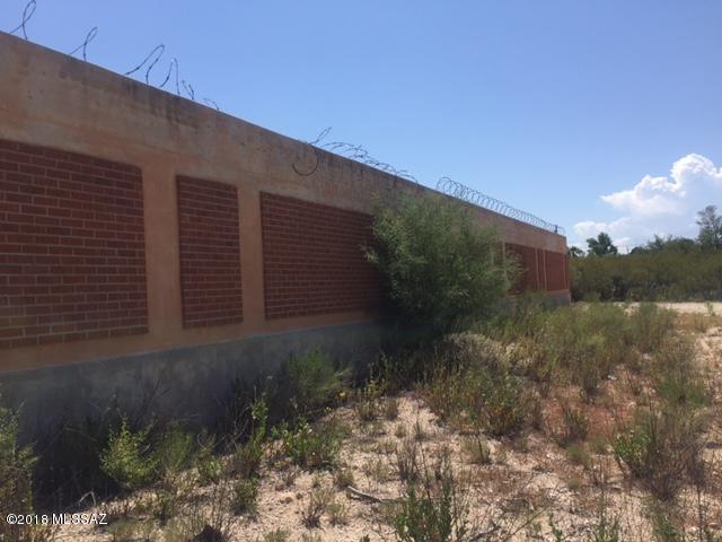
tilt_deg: +1.7
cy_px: 271
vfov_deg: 48.2
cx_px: 361
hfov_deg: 61.7
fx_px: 605
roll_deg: +1.8
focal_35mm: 29
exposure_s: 1/3049
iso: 32
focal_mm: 4.15
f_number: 2.2
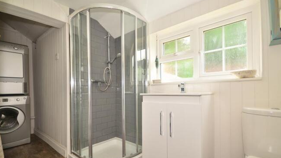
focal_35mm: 18
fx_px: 131
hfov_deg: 94.2
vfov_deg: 62.2
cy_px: 88
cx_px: 142
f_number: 5
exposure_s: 1/25
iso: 200
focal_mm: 11
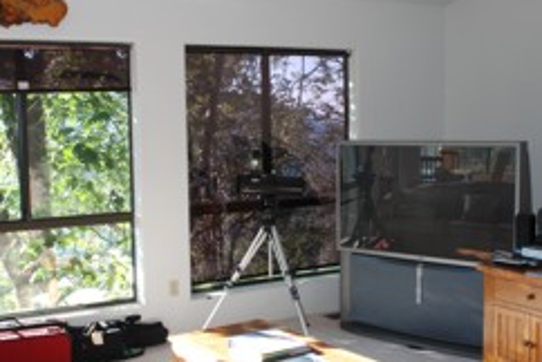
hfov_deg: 41.0
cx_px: 236
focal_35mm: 48
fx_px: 724
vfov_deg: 28.2
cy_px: 187
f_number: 3.8
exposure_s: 1/80
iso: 200
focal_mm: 20
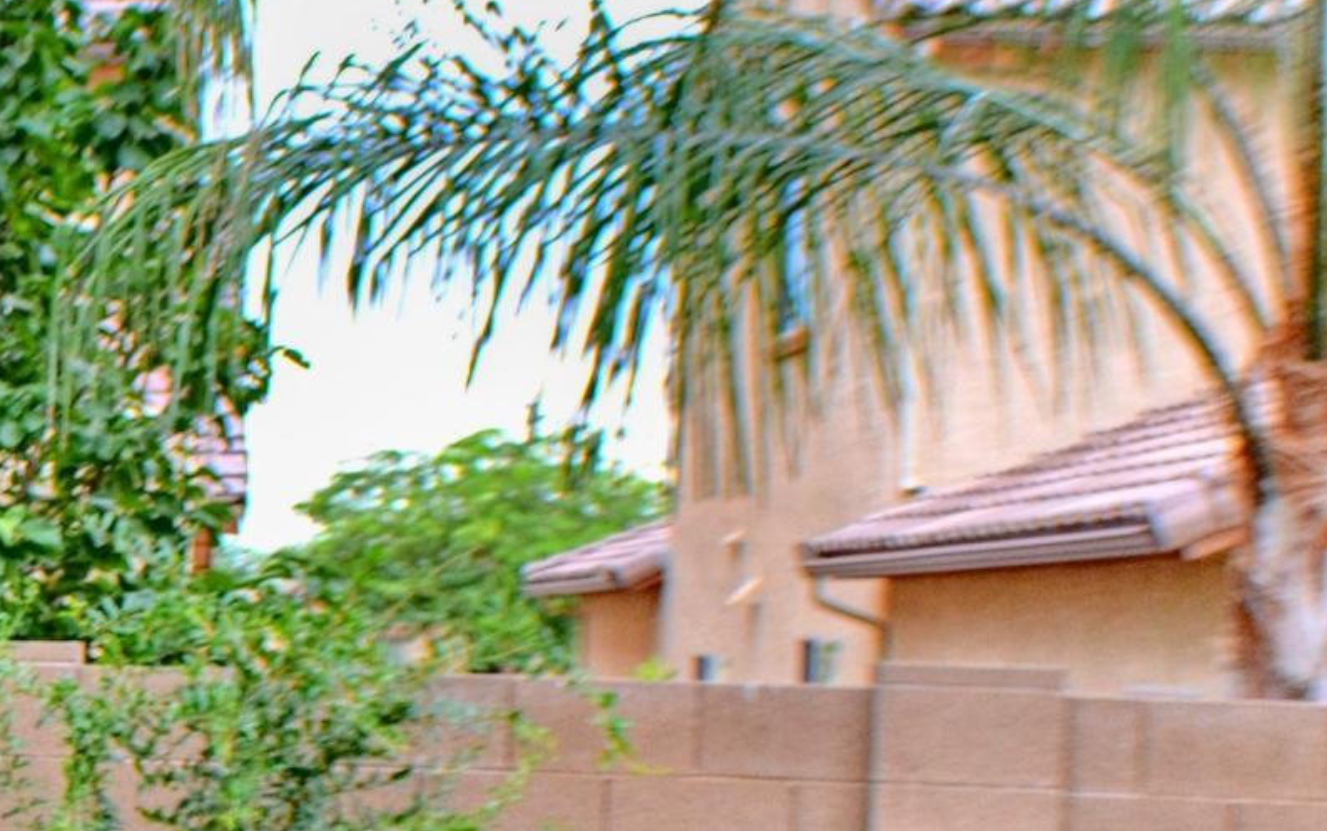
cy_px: 1008
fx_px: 4595
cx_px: -983
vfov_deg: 10.2
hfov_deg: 14.6
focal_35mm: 127
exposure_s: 1/60
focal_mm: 22
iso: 400
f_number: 5.6
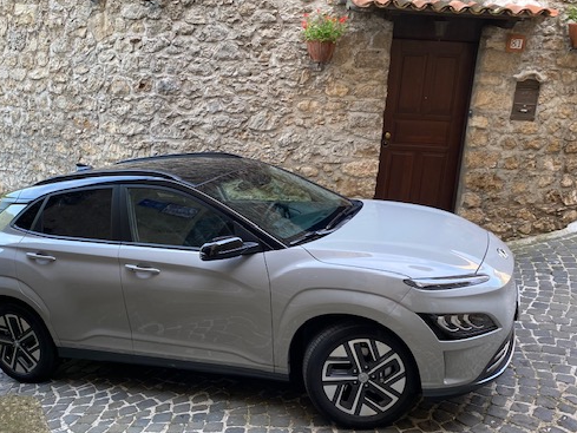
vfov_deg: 41.8
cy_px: 227
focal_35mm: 34
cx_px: 242
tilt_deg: -14.1
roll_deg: -3.2
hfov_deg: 53.7
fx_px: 567
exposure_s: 1/121
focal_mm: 4.25
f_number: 1.8
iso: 50
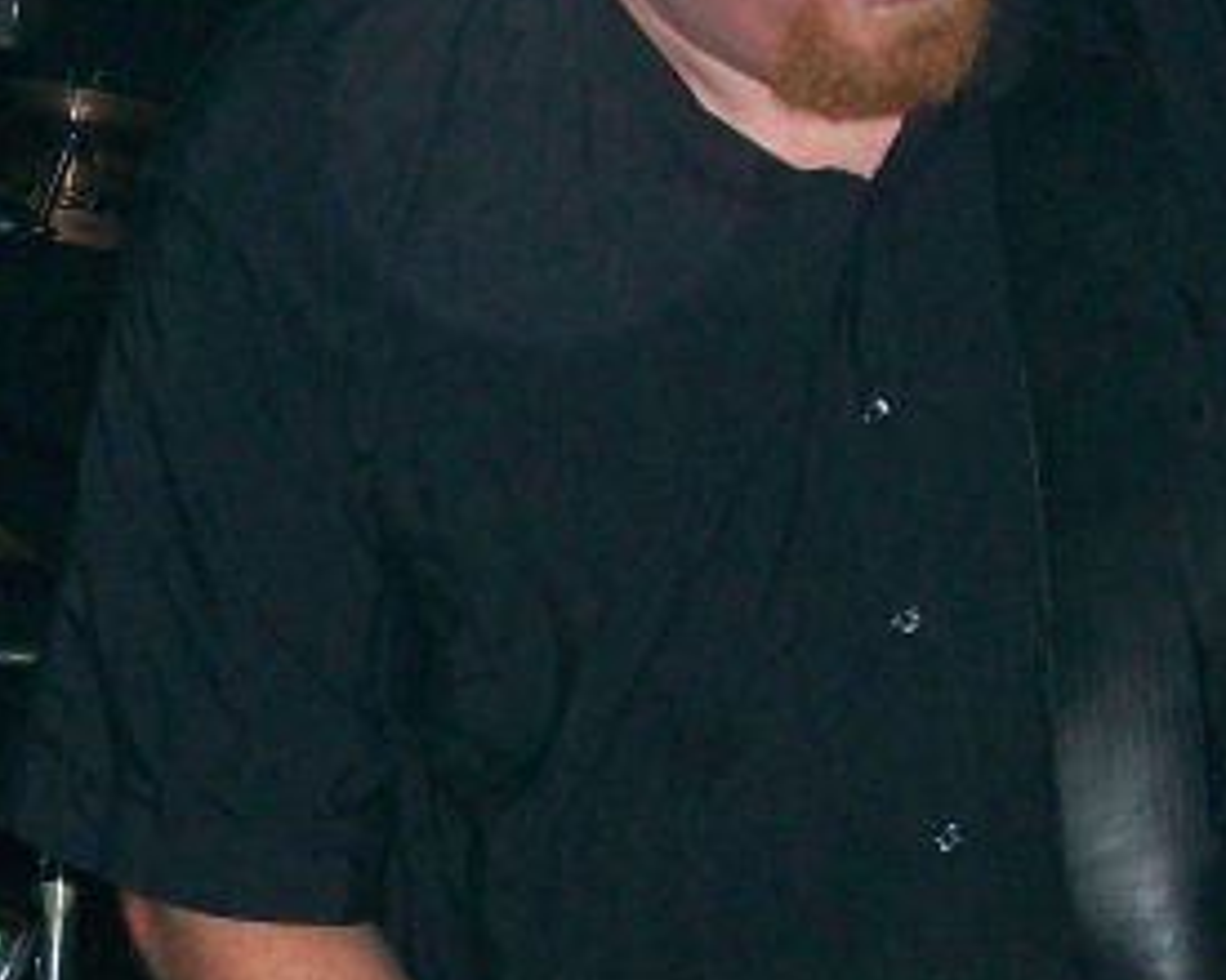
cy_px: 508
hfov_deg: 11.8
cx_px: -294
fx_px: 5769
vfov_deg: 9.7
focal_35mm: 159
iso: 140
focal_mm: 9.4
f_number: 3.4
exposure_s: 1/83.6
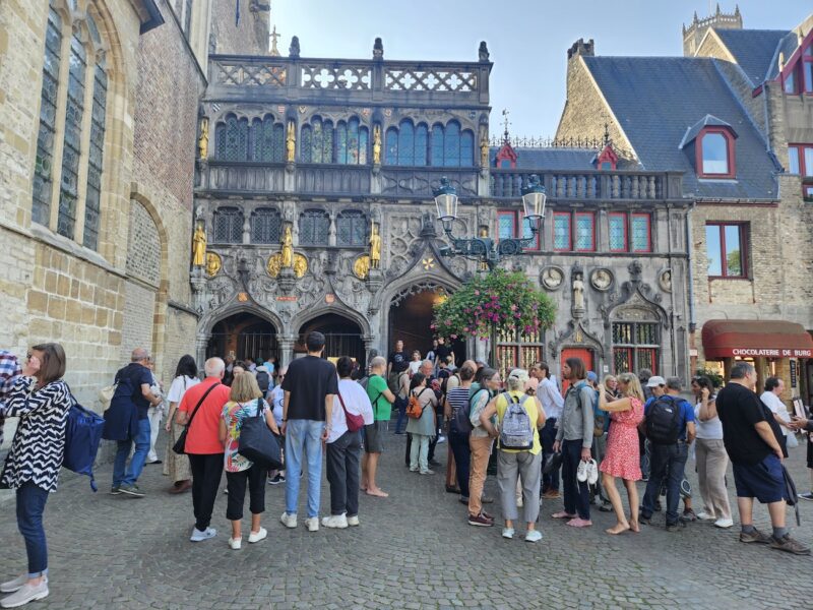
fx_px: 540
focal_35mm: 23
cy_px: 305
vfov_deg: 58.9
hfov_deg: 73.9
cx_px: 406
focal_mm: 5.4
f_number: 1.8
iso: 25
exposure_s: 1/151
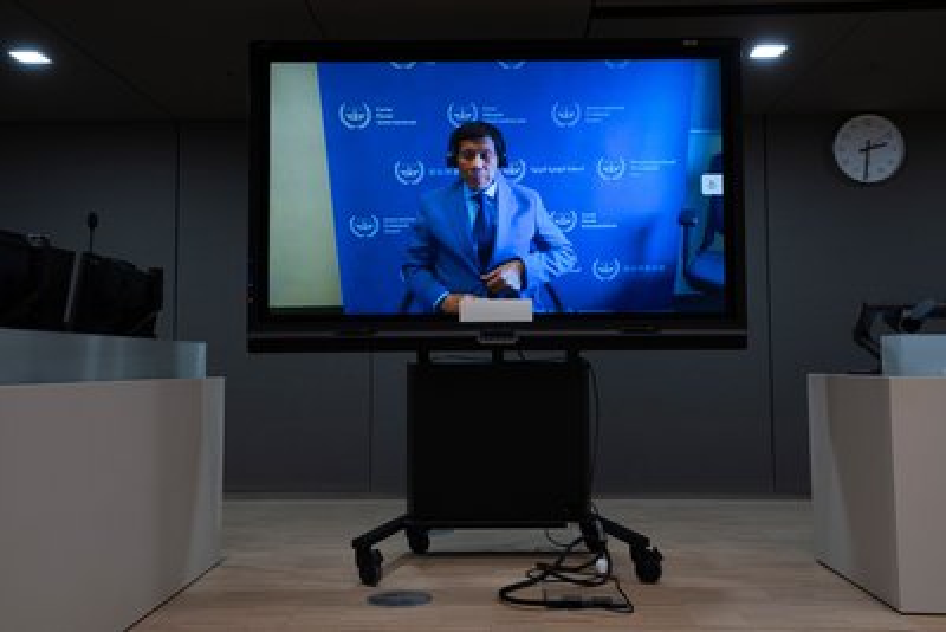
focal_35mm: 32
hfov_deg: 58.7
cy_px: 316
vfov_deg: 41.1
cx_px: 473
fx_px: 841
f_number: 4
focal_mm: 32
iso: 800
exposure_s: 1/160
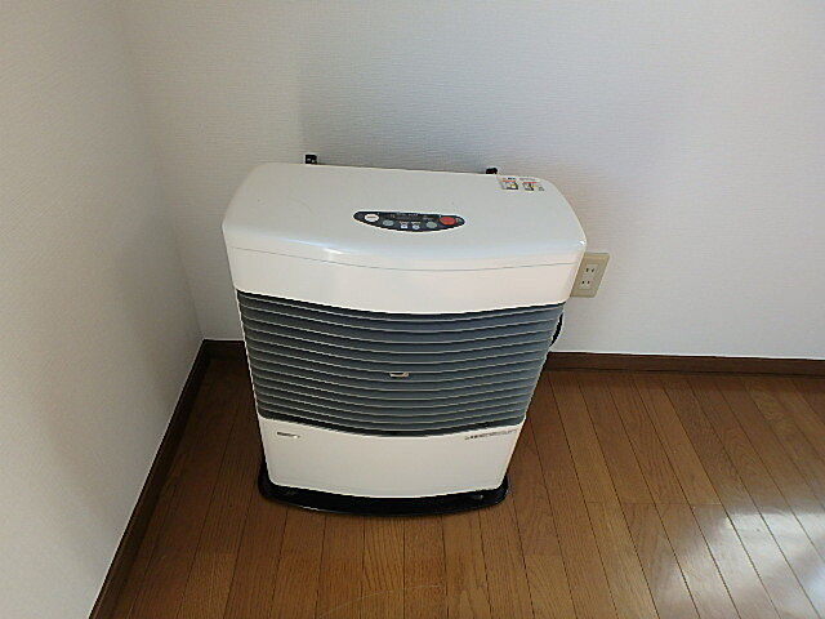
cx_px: 412
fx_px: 500
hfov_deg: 79.0
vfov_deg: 63.4
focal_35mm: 21
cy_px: 310
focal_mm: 3.7
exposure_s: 1/60
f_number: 3.5
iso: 160
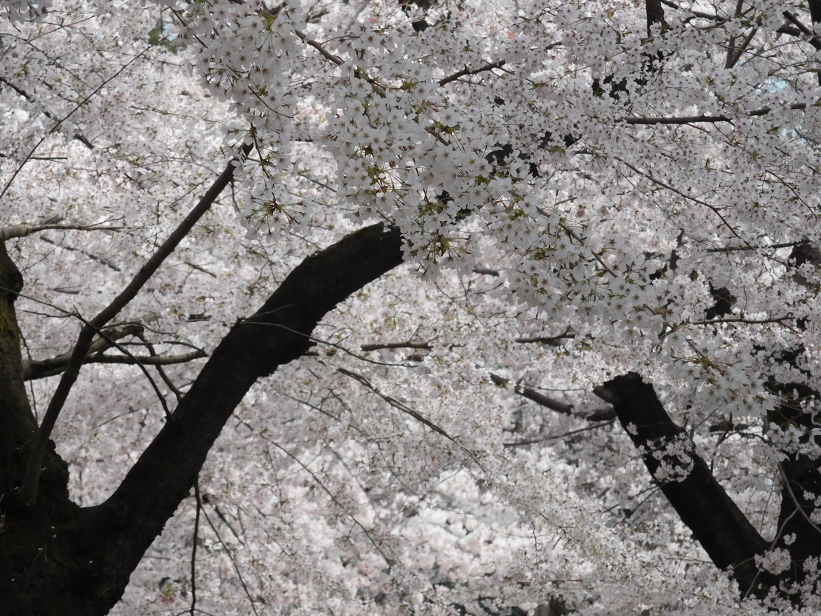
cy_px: 308
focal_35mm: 250
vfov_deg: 5.9
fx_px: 5929
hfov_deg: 7.9
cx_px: 410
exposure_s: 1/200
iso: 125
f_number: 5.7
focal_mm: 44.6
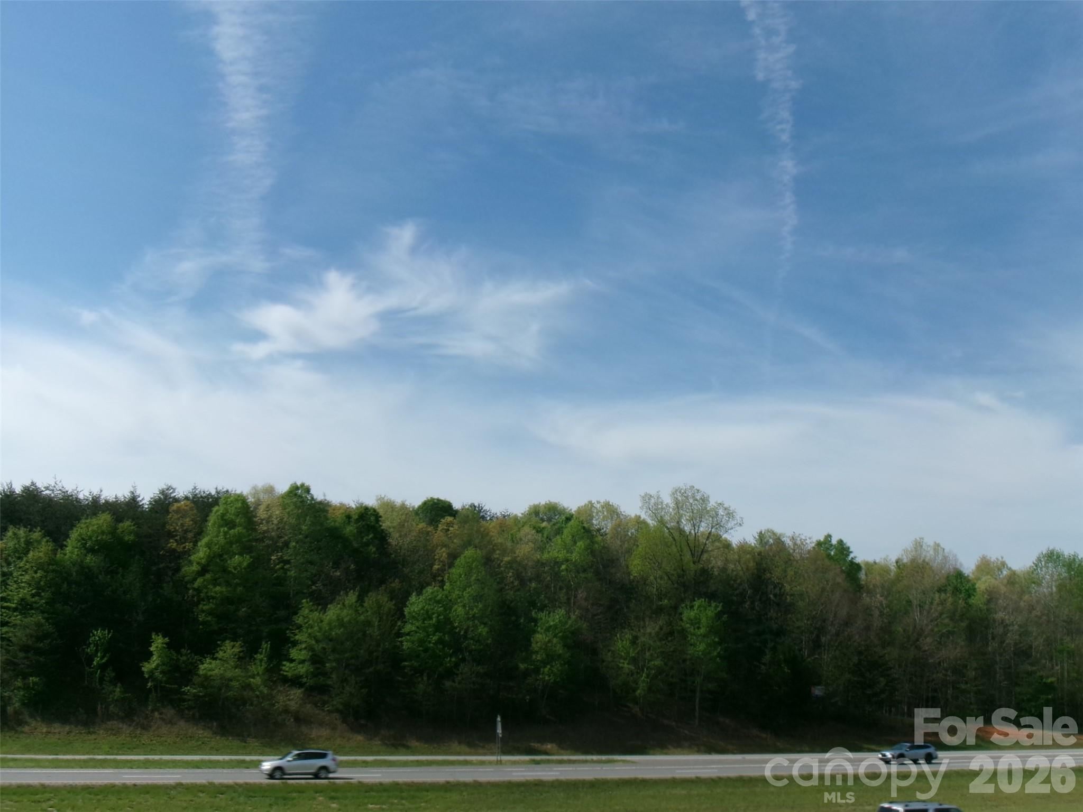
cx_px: 542
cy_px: 406
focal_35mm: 43
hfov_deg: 43.9
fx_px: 1345
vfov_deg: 33.6
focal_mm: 7.8
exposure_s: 1/200
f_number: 12.5
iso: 100
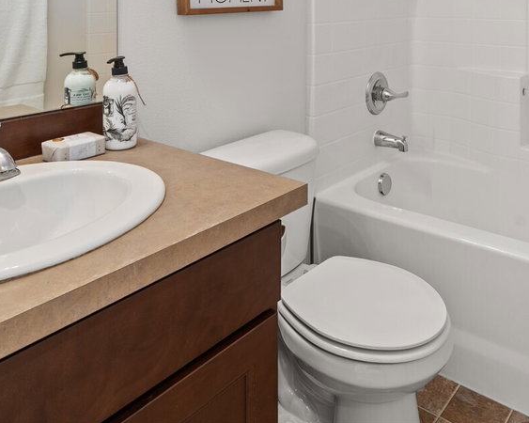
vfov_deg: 42.3
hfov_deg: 55.4
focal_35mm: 32
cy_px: 49
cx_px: 305
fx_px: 501
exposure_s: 1
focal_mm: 16
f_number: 9
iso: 400
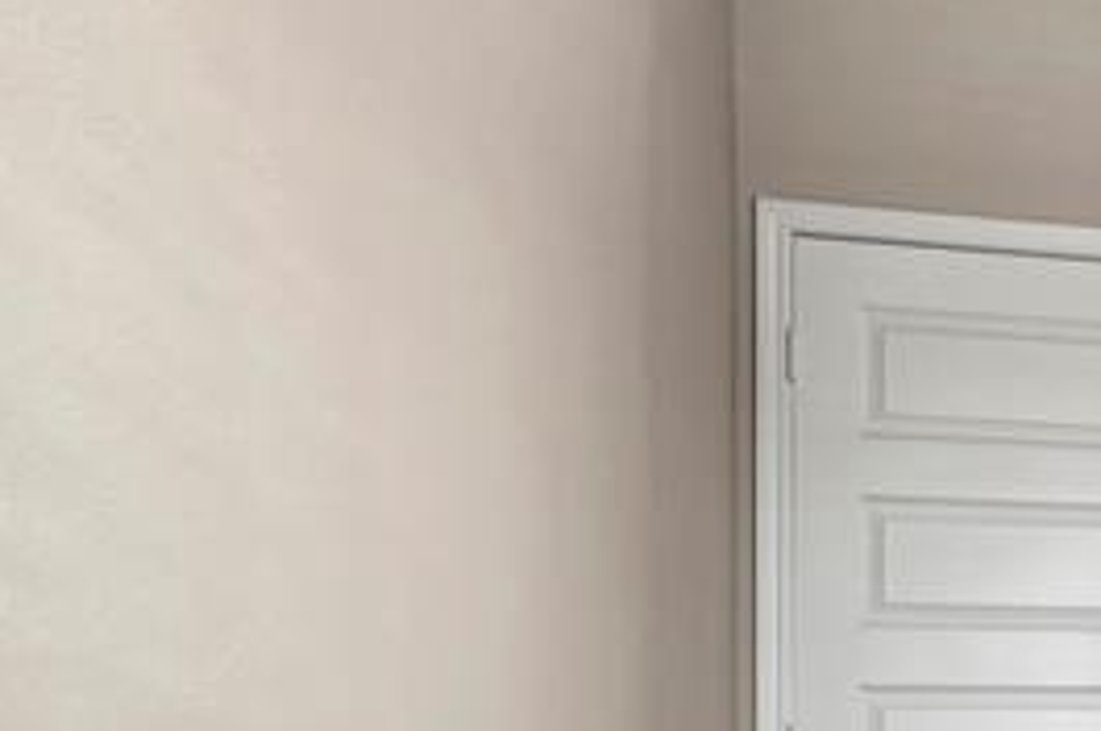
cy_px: 731
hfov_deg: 25.0
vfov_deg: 22.4
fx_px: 1772
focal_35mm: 58
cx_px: 1712
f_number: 8
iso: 200
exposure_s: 1/8
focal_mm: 10
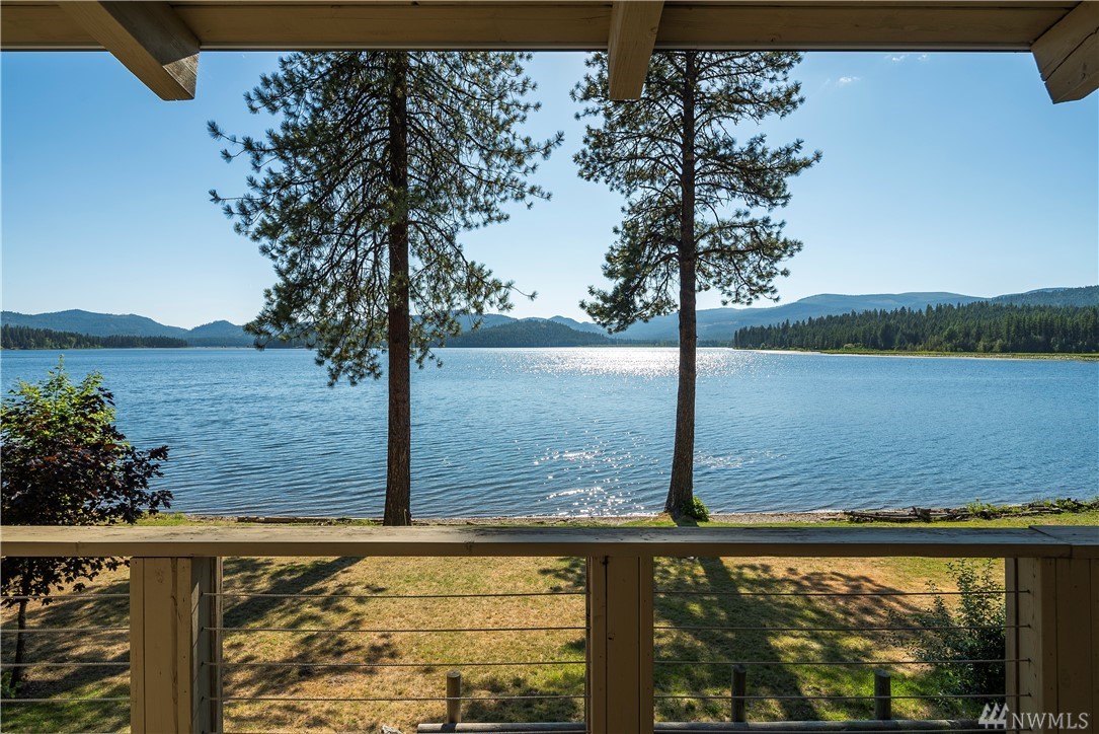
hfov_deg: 93.3
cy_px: 367
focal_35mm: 17
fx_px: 519
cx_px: 550
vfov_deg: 70.5
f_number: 8
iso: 50
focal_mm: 17
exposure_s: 1/200
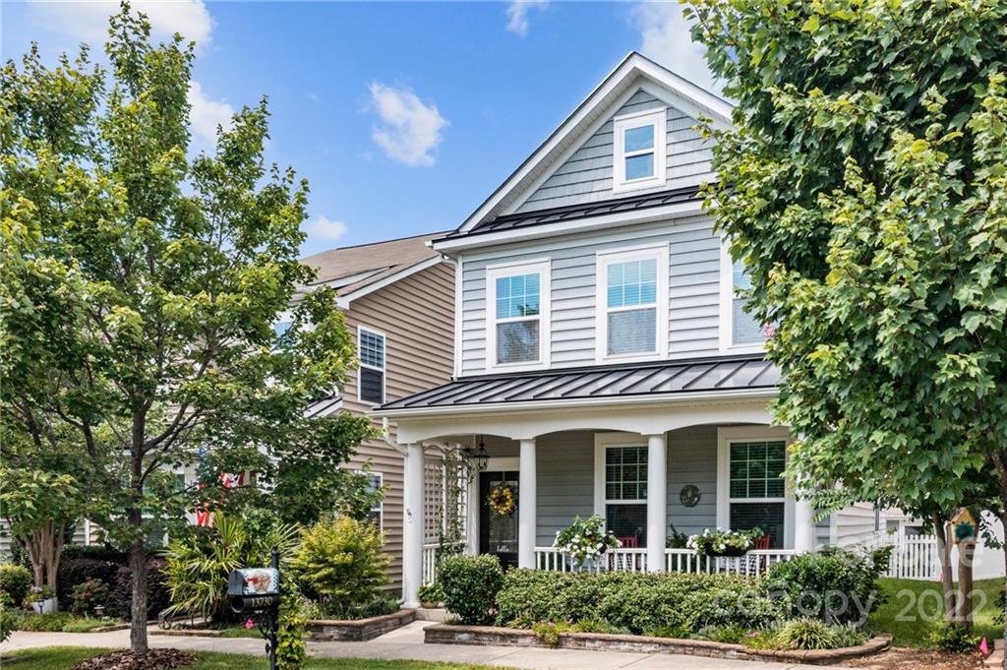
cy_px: 335
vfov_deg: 46.3
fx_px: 783
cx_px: 504
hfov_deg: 65.5
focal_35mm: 28
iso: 100
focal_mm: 10.26
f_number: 6.3
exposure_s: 1/500
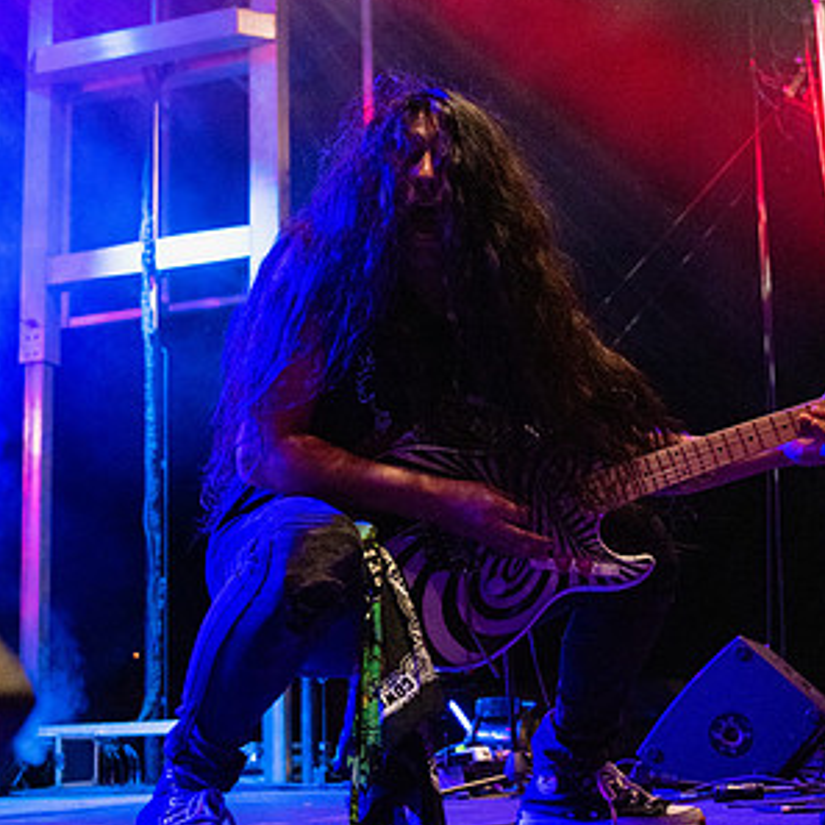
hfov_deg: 31.6
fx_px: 1456
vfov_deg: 31.6
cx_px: 414
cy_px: 383
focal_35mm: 54
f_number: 2.8
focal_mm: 28.5
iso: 4000
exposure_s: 1/500
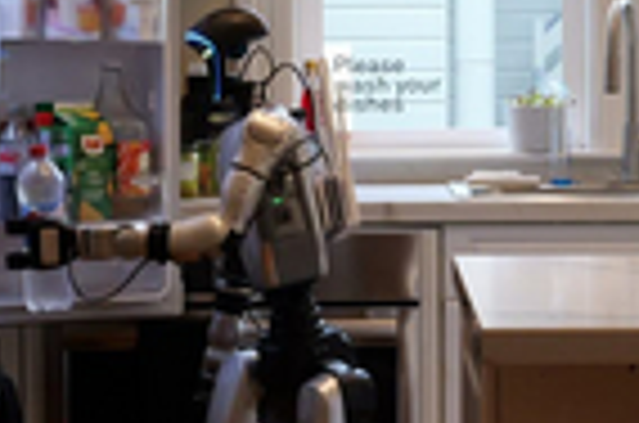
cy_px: 112
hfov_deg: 16.8
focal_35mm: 122
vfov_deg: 11.2
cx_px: 414
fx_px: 2161
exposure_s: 1/250
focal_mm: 36
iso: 6400
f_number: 5.6
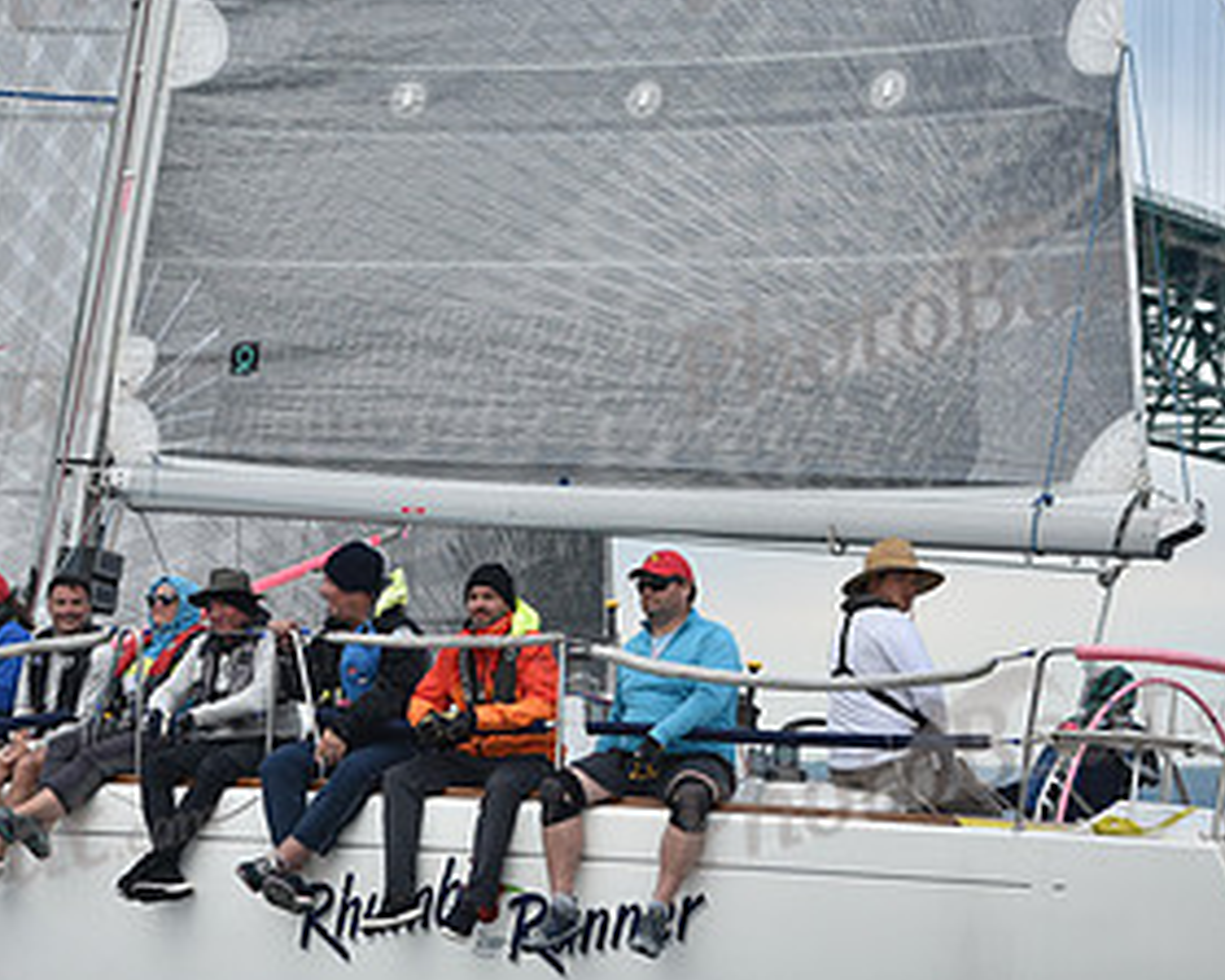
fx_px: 4931
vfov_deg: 11.3
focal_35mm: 136
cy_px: 593
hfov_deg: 14.1
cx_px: 451
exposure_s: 1/640
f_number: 3.5
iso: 500
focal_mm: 70
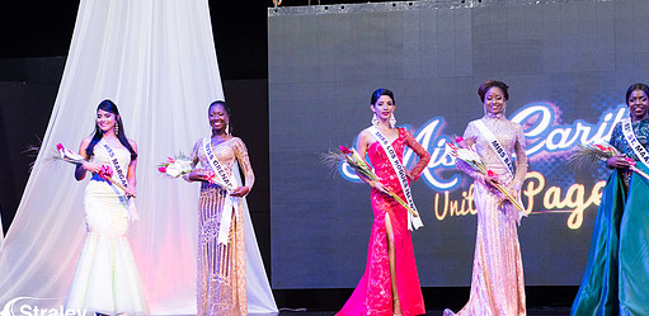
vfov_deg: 13.3
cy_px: 163
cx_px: 350
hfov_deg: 27.0
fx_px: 1351
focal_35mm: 81
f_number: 5
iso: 4000
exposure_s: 1/160
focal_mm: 56
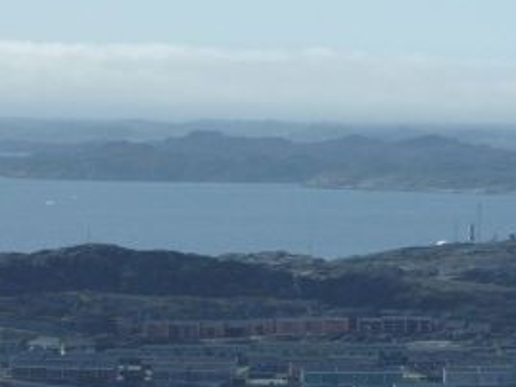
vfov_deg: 3.9
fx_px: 5682
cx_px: 476
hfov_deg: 5.2
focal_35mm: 381
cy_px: 262
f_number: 5.6
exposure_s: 1/800
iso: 125
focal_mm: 21
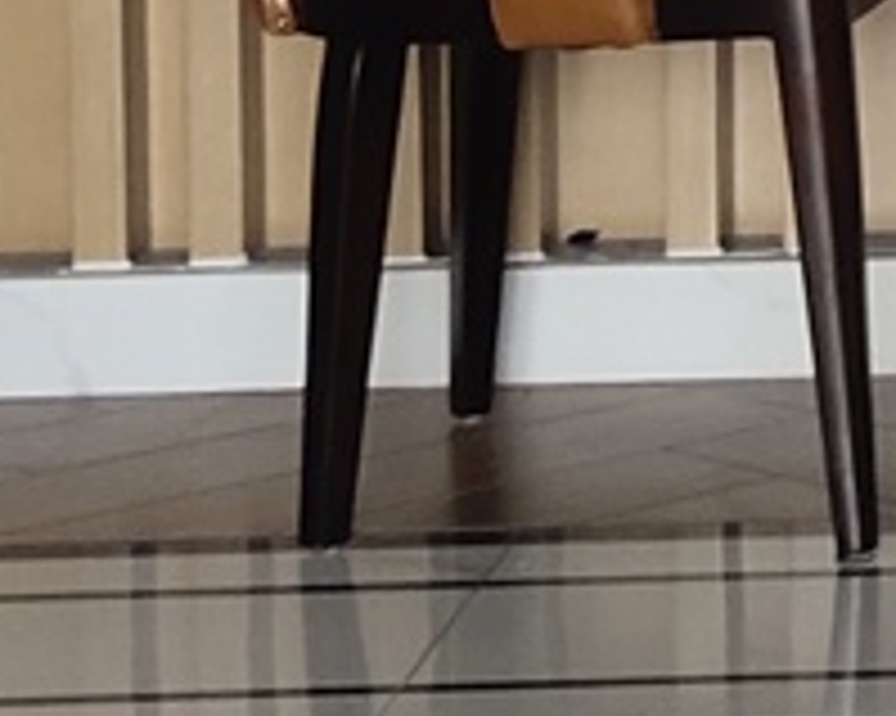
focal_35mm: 237
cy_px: -736
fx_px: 6282
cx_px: 1947
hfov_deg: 7.7
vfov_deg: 6.3
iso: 187
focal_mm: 4.27
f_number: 1.8
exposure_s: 1/50
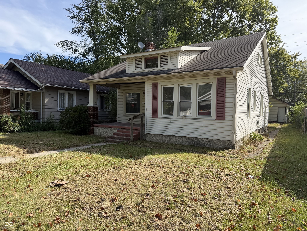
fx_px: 213
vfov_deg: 56.8
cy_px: 116
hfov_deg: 71.6
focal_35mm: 24
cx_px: 154
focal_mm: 6.76
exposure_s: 1/2232
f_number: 1.78
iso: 80
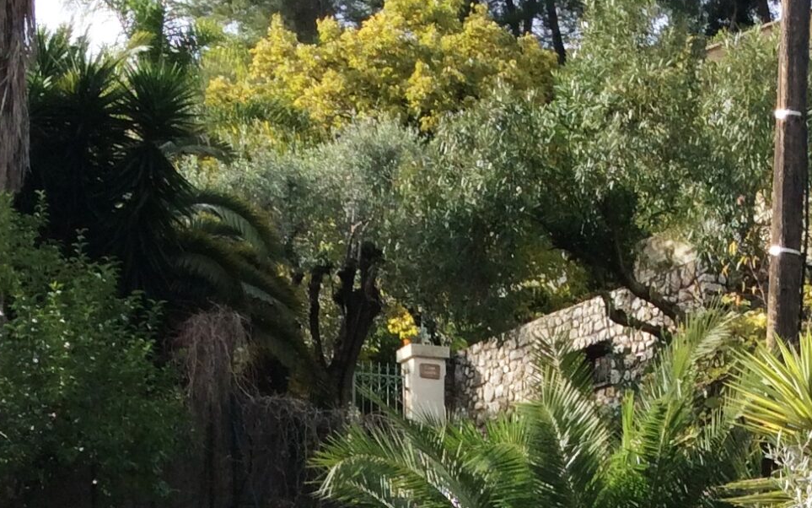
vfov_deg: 13.1
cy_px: 913
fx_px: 1992
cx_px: 580
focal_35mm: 90
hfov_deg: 22.9
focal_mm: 3.3
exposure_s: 1/752
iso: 32
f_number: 2.4
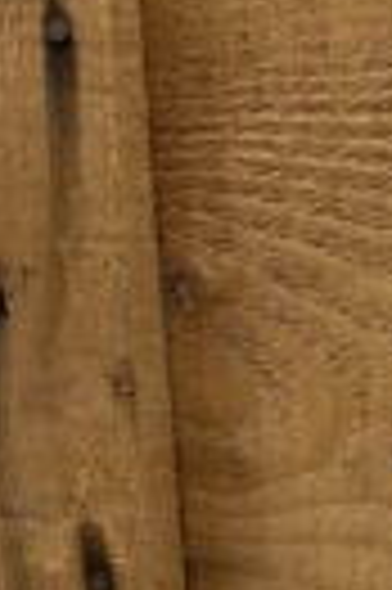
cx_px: 874
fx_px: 2031
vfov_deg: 16.4
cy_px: 477
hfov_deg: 9.9
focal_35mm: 124
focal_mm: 4.25
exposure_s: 1/100
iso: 80
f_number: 1.8
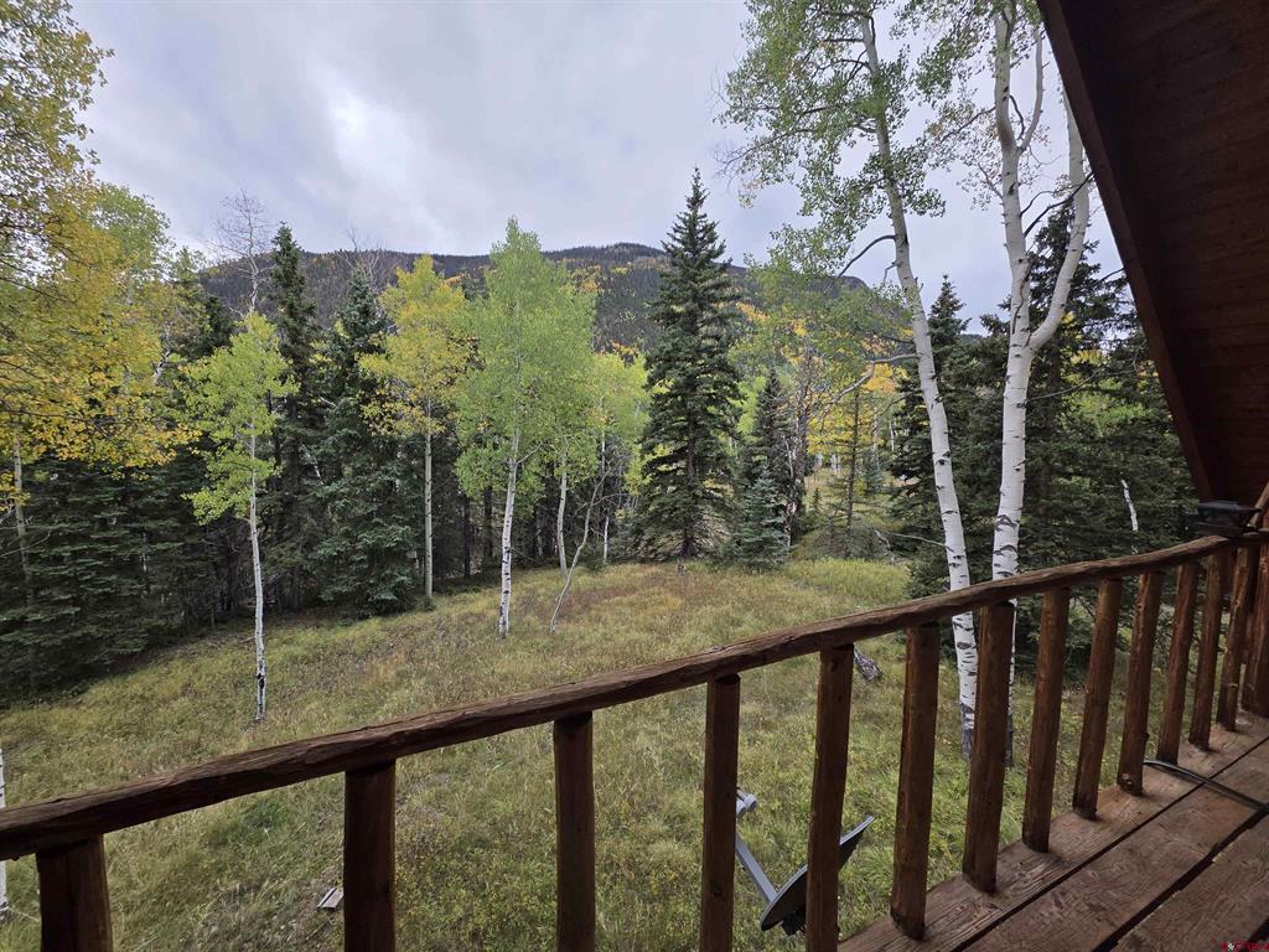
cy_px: 476
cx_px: 634
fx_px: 477
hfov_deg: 106.2
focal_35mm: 13
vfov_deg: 89.9
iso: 40
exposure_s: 1/306
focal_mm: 2.2
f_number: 1.9
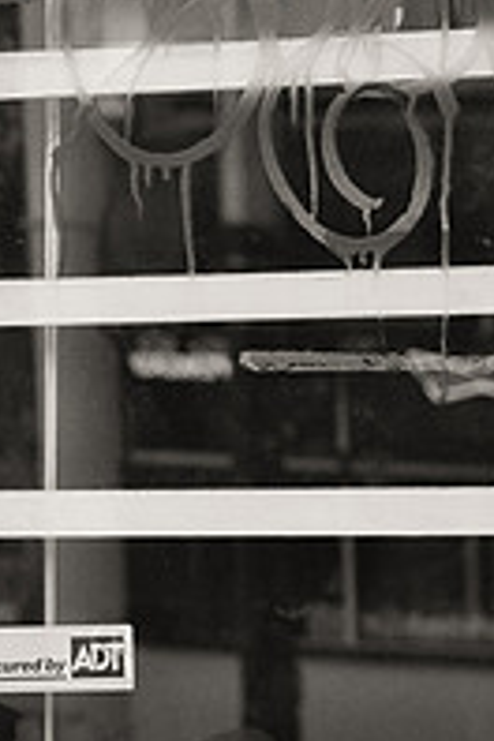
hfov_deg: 6.5
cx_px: 21
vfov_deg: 9.7
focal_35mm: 211
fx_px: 4343
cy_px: 494
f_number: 4.8
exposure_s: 1/80
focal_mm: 62
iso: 250
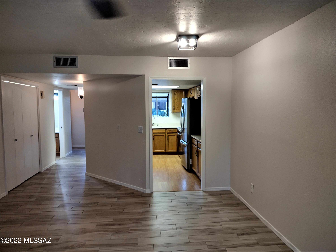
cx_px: 168
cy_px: 126
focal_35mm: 27
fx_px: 262
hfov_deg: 65.3
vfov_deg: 51.4
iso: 372
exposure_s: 1/40
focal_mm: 4.71
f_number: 1.7
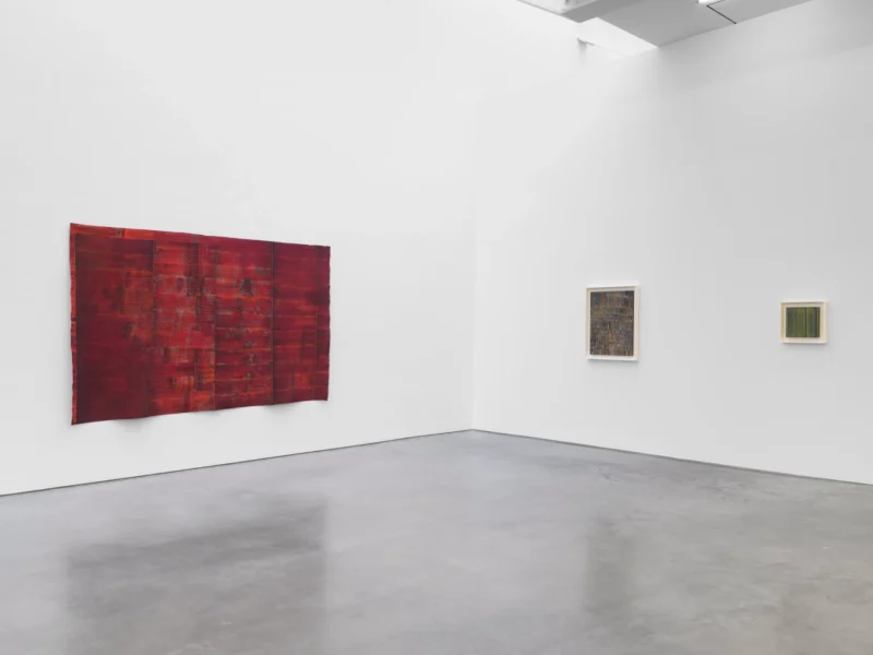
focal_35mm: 28
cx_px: 436
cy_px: 328
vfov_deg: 49.7
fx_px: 706
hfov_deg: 63.4
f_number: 11
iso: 100
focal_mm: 35.6
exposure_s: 1/3
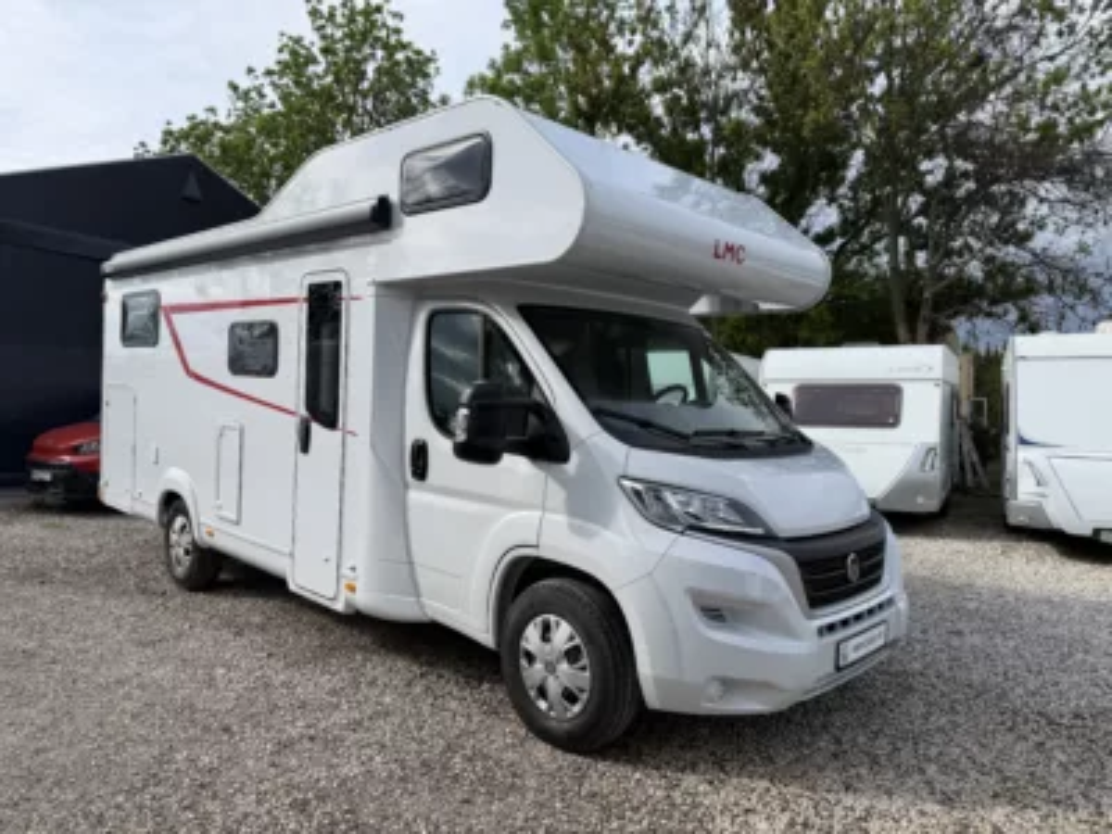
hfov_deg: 71.6
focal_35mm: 24
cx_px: 556
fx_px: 771
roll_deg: -0.8
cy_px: 417
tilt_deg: +0.0
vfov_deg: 56.8
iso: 80
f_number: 1.78
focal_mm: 6.76
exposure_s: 1/5319
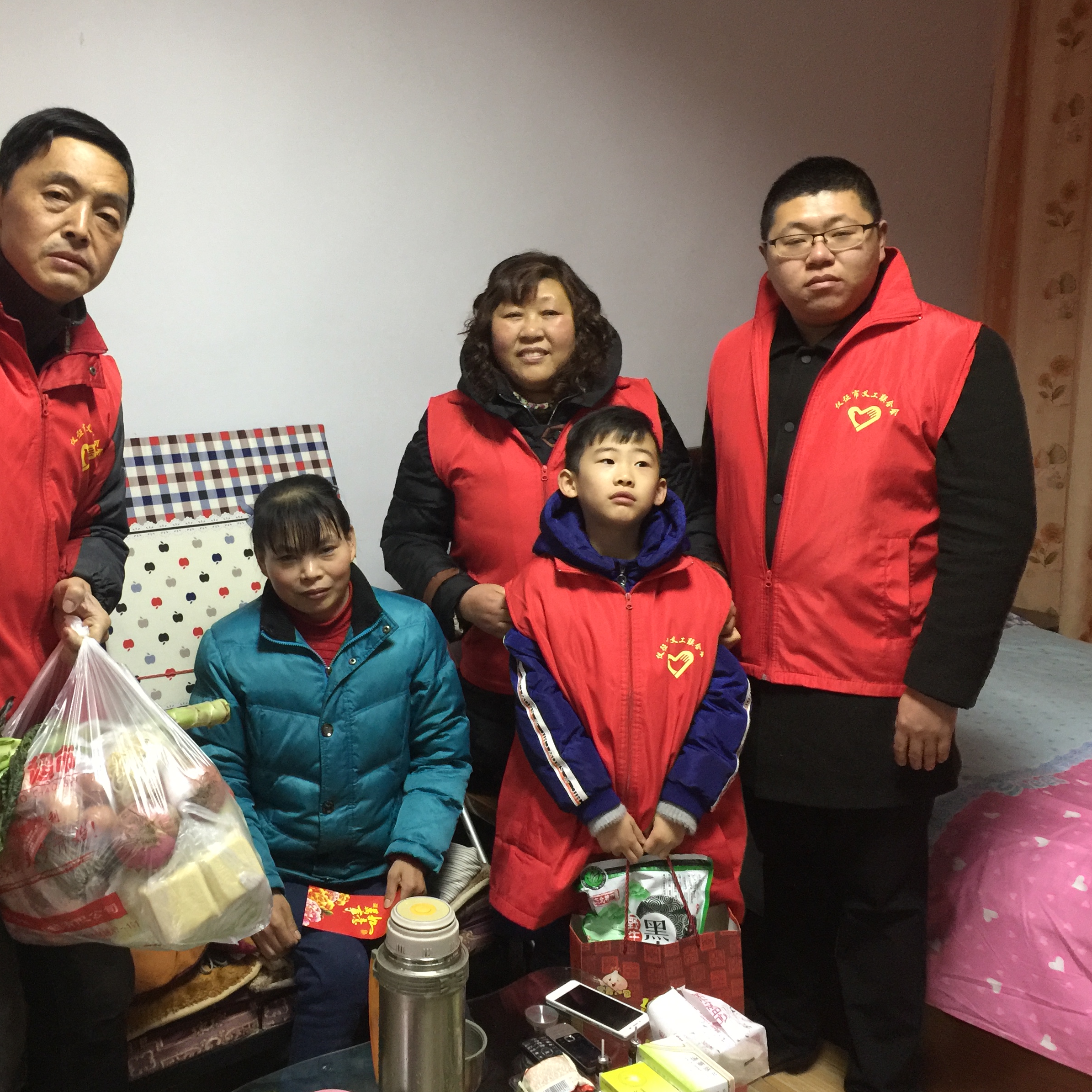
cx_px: 407
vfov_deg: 47.2
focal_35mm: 35
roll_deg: -1.1
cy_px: 541
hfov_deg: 46.8
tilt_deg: -11.1
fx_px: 1249
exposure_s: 1/8
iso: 125
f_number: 2.2
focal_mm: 4.15
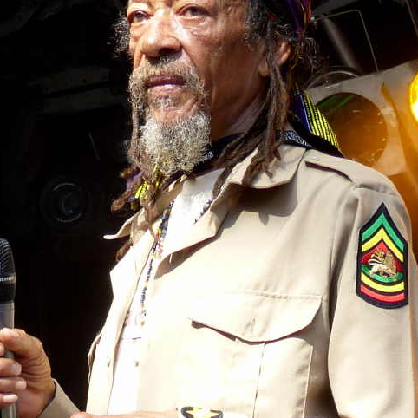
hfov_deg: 13.2
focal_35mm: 132
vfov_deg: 13.2
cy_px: 278
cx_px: 155
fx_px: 1803
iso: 100
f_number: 4
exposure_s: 1/160
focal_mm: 13
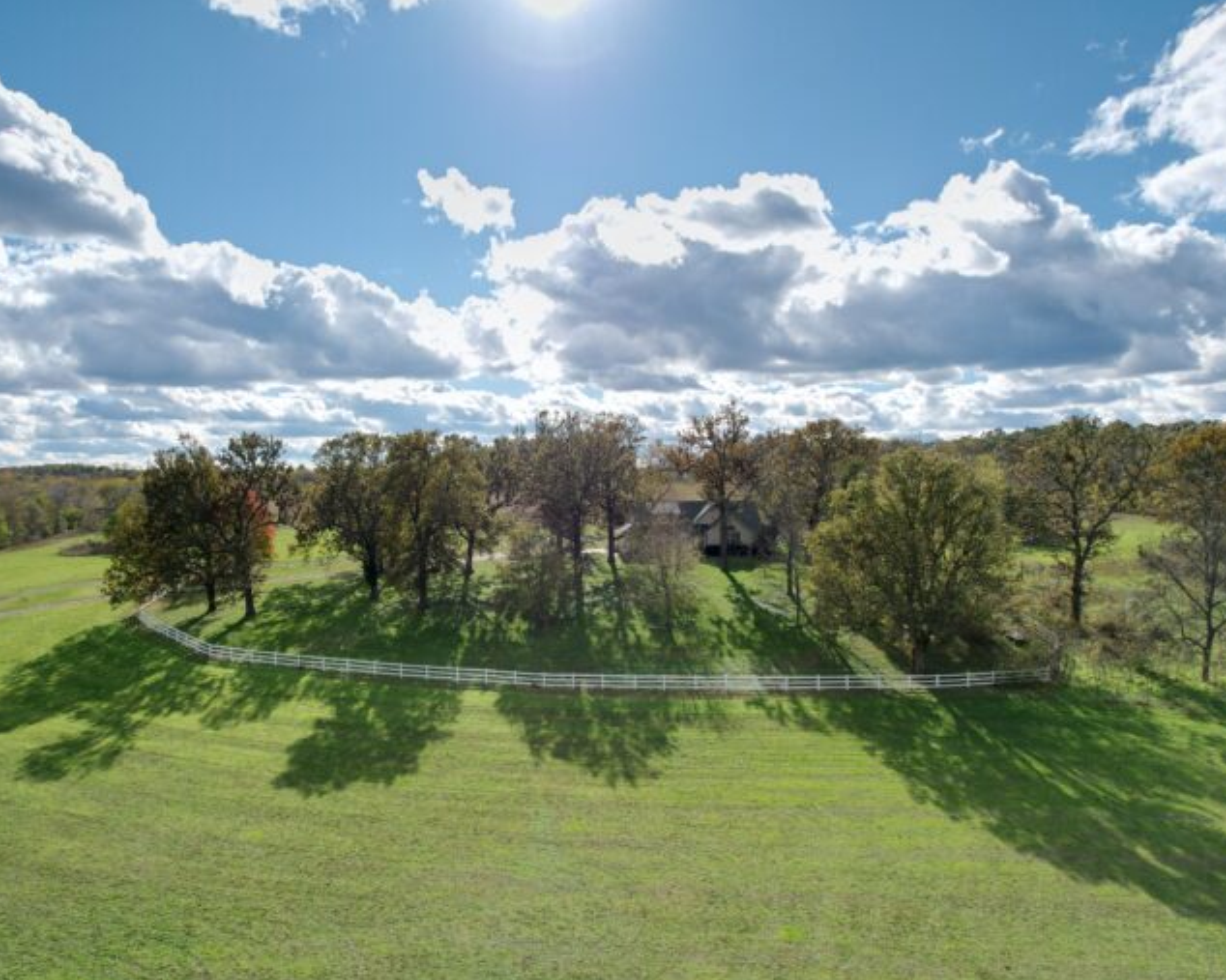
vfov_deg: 56.8
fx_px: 907
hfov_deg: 67.9
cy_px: 491
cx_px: 541
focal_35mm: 25
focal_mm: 8.38
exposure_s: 1/3000
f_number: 2.8
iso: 100
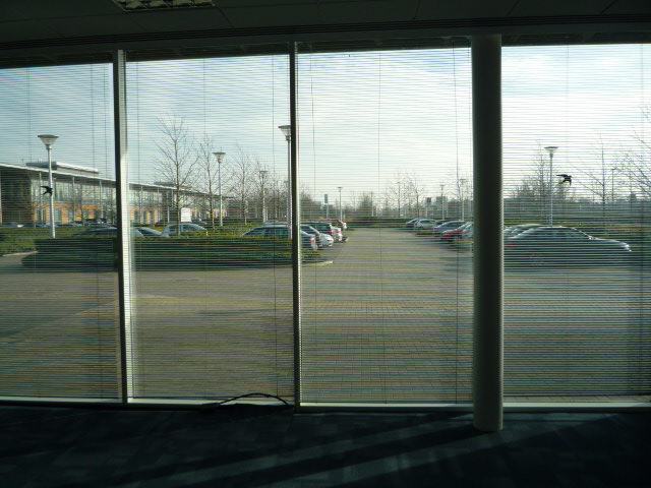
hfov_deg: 60.0
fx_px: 564
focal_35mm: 30
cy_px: 244
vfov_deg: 46.8
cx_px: 326
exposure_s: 1/400
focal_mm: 5.2
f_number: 4
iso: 100
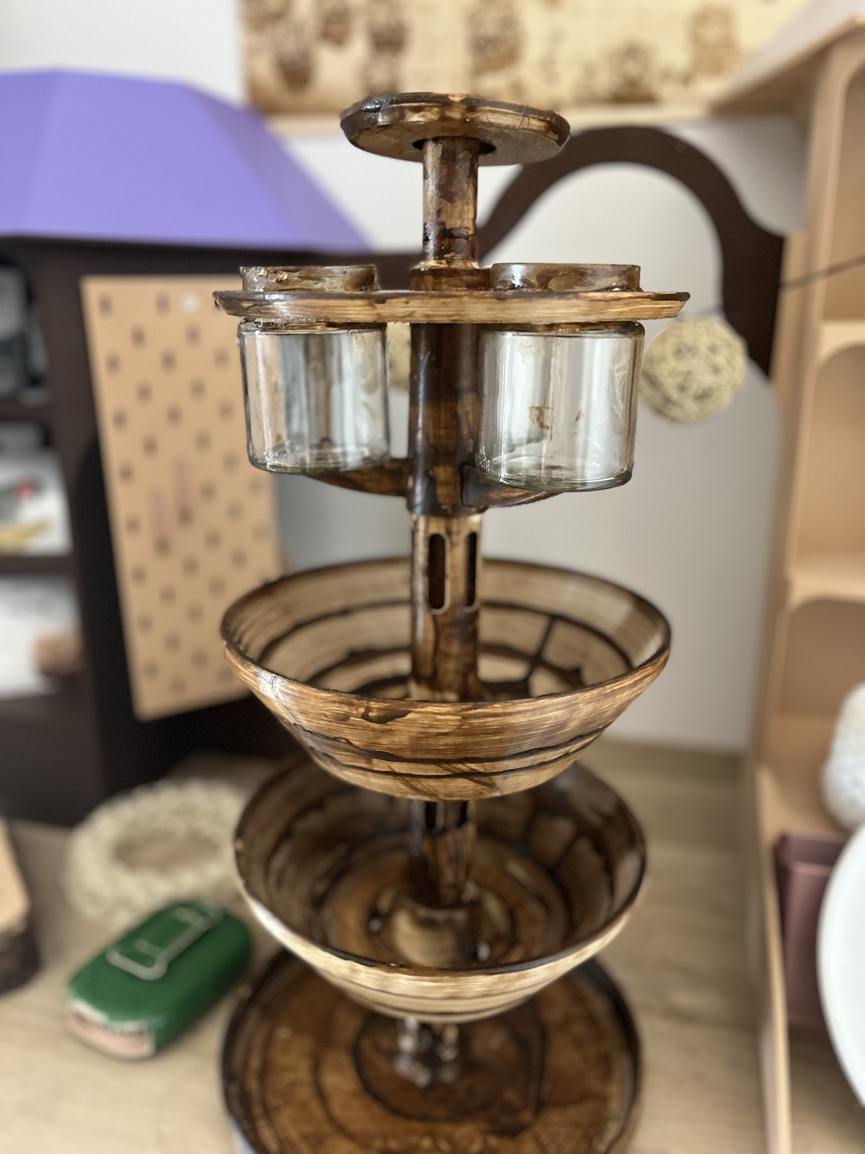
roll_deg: -1.4
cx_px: 432
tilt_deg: -16.7
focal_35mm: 26
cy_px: 577
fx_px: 866
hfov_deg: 53.1
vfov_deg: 67.3
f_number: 1.6
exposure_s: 1/60
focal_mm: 5.1
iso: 500
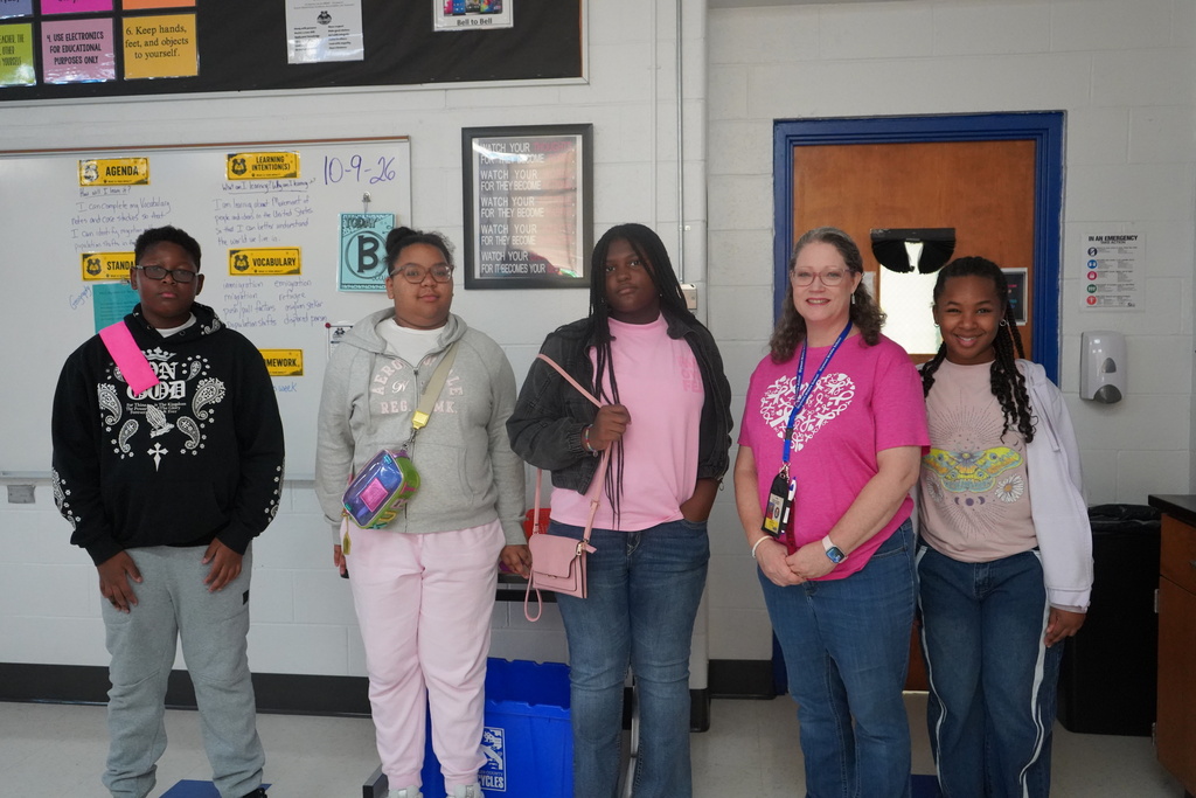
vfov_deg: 42.3
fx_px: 1030
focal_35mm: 31
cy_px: 399
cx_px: 598
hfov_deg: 60.3
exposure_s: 1/160
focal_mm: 31
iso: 8000
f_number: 4
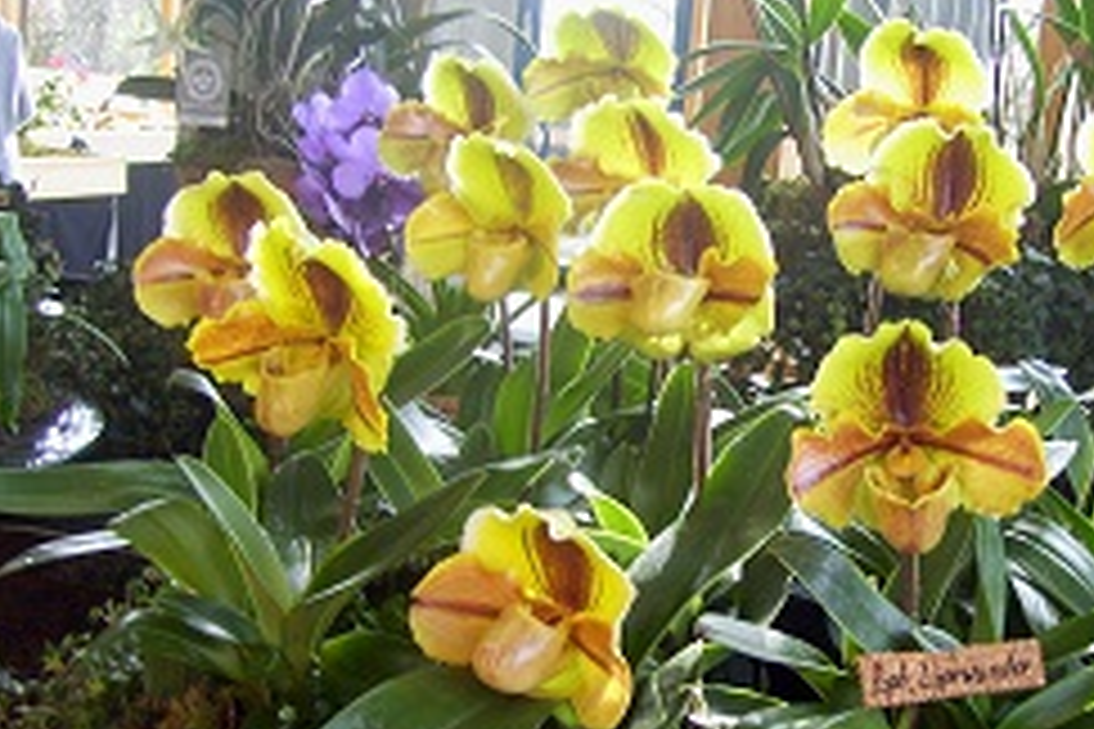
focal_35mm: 54
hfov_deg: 36.3
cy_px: 416
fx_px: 1641
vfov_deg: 25.0
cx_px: 779
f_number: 2.7
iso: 80
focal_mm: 6
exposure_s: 1/40
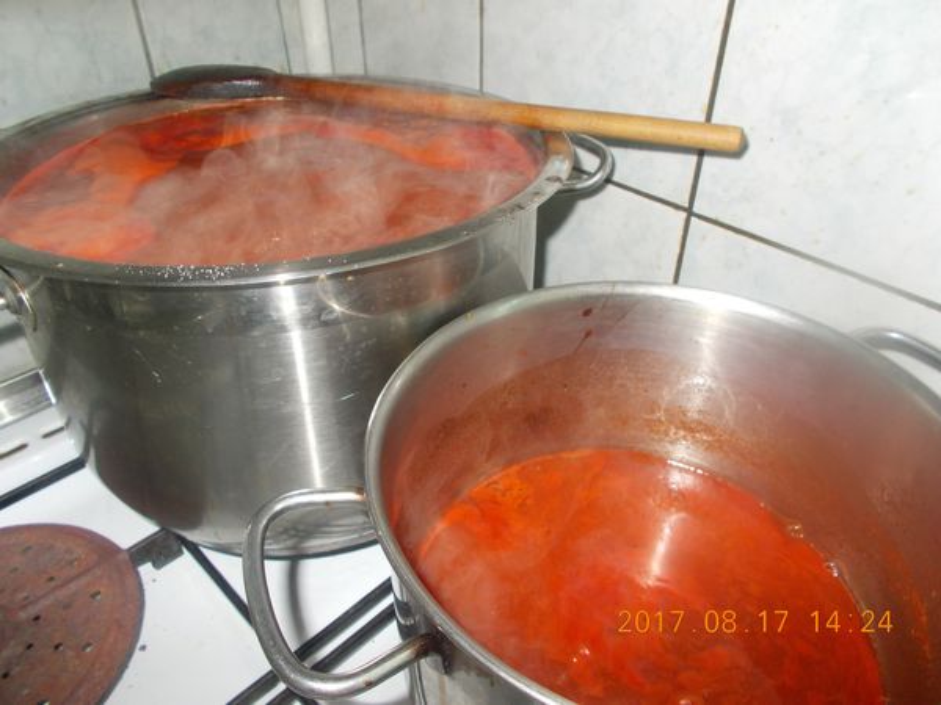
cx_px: 470
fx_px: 707
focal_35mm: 26
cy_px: 352
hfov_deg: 67.3
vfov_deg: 53.1
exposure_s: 1/25
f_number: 3.2
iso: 200
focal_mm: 4.6
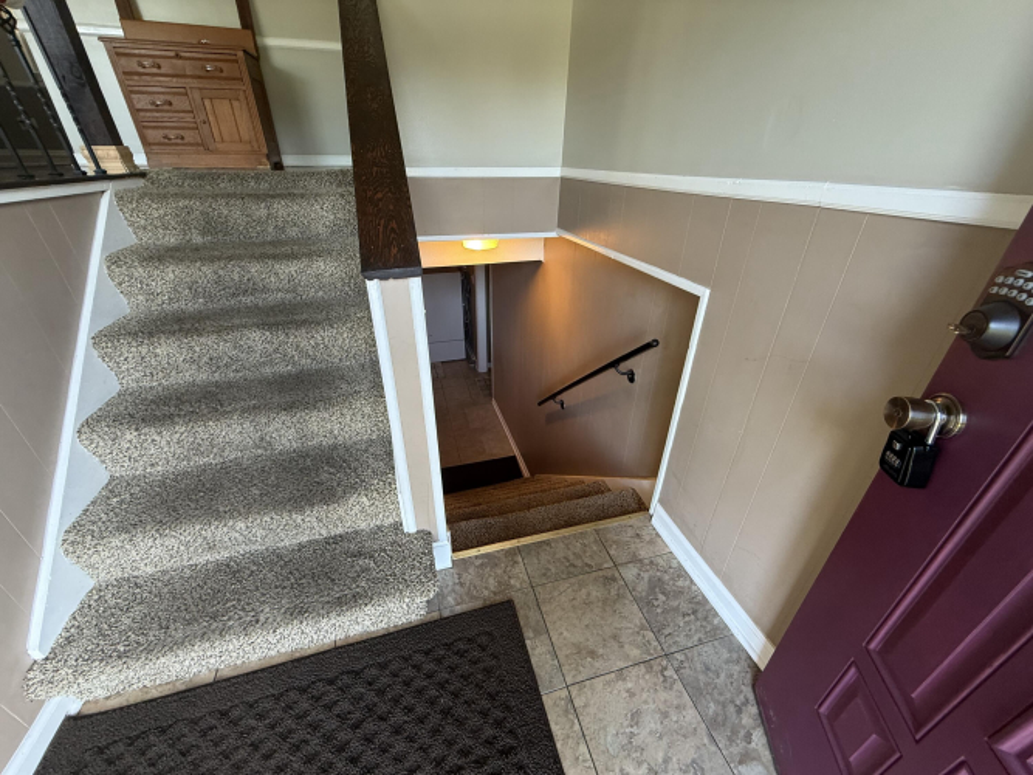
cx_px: 516
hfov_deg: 102.1
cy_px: 388
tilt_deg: -27.9
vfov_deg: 85.7
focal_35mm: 14
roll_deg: -0.7
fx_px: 418
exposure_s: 1/60
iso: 200
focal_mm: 2.22
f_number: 2.2
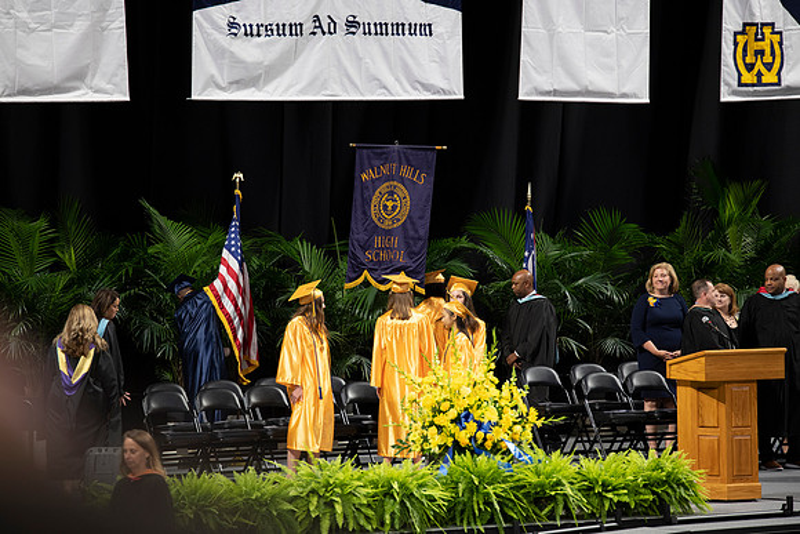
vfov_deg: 6.9
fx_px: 4445
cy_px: 267
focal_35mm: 200
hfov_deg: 10.3
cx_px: 400
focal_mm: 200
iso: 1000
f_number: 3.5
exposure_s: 1/100
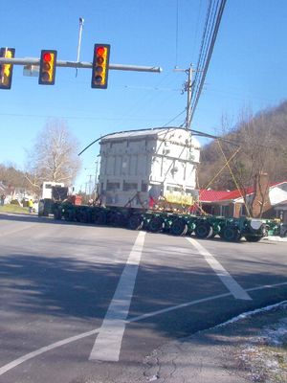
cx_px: 144
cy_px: 192
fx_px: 431
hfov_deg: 36.8
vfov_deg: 47.9
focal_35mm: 39
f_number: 8
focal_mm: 6
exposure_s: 1/213
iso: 100
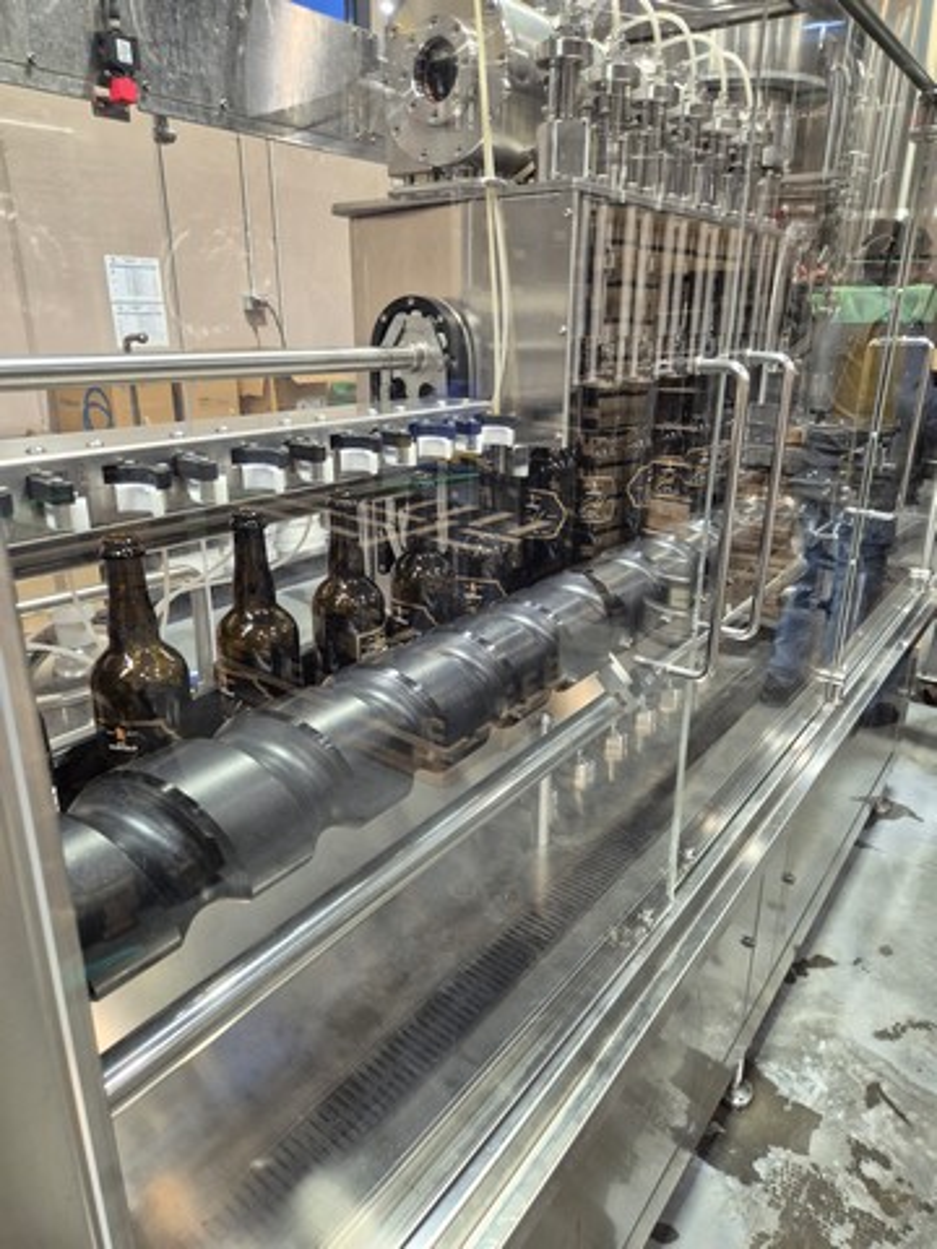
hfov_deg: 58.9
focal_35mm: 23
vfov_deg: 73.9
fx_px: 830
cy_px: 624
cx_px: 468
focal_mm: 5.4
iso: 400
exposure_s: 1/100
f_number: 1.8
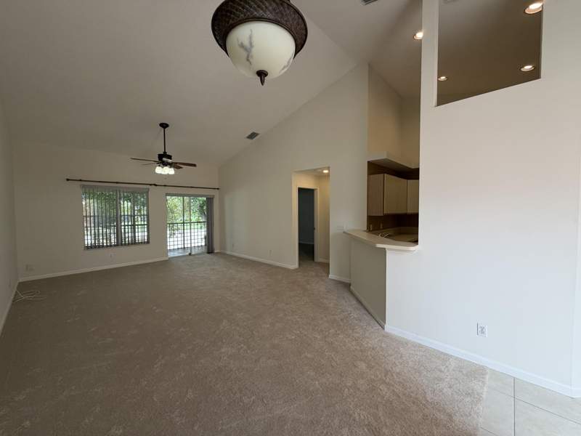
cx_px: 290
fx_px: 235
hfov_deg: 102.1
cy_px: 218
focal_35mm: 14
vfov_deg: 85.7
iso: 80
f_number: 2.2
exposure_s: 1/120
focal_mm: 2.22
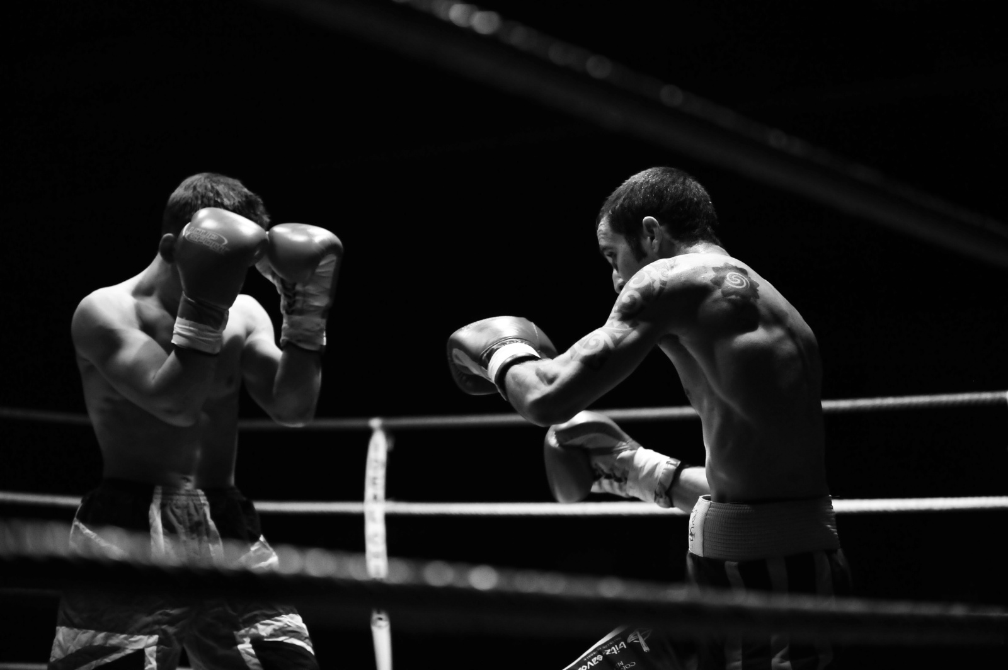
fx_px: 1958
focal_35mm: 70
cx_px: 504
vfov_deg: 19.4
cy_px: 335
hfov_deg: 28.9
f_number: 2.8
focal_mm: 70
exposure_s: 1/500
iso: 3200
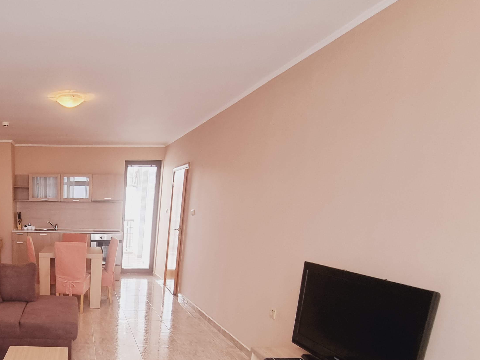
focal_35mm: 24
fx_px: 333
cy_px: 298
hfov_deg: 62.3
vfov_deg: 52.4
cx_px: 65
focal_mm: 2.2
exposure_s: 1/50
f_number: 2.2
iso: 125
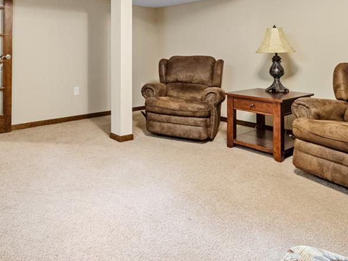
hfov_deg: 62.9
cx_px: 103
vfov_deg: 48.9
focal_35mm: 27
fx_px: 271
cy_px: 59
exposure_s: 1/4
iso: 400
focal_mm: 8
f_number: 6.3
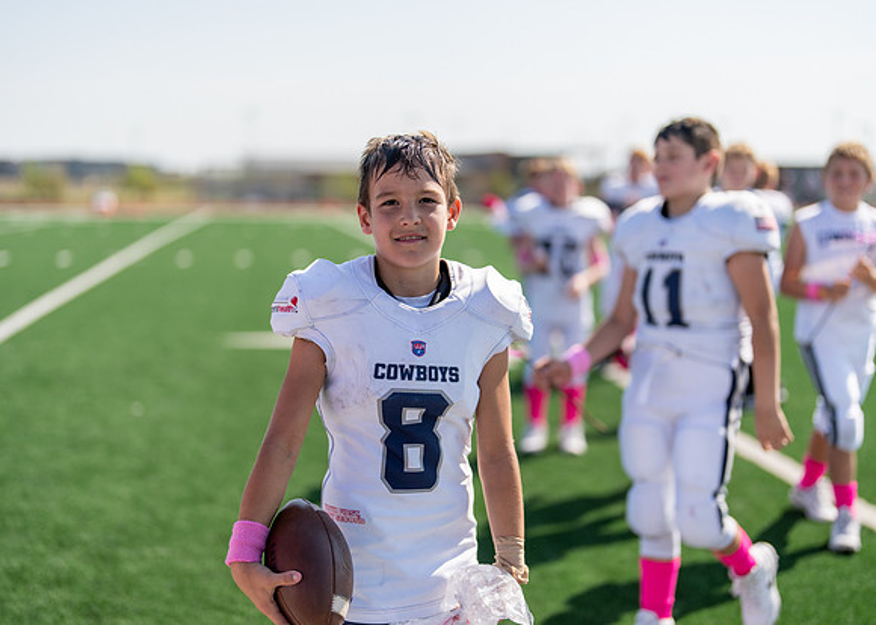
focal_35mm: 52
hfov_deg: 37.2
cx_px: 438
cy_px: 312
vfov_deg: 27.0
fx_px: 1303
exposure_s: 1/10000
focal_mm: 50
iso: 100
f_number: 1.2
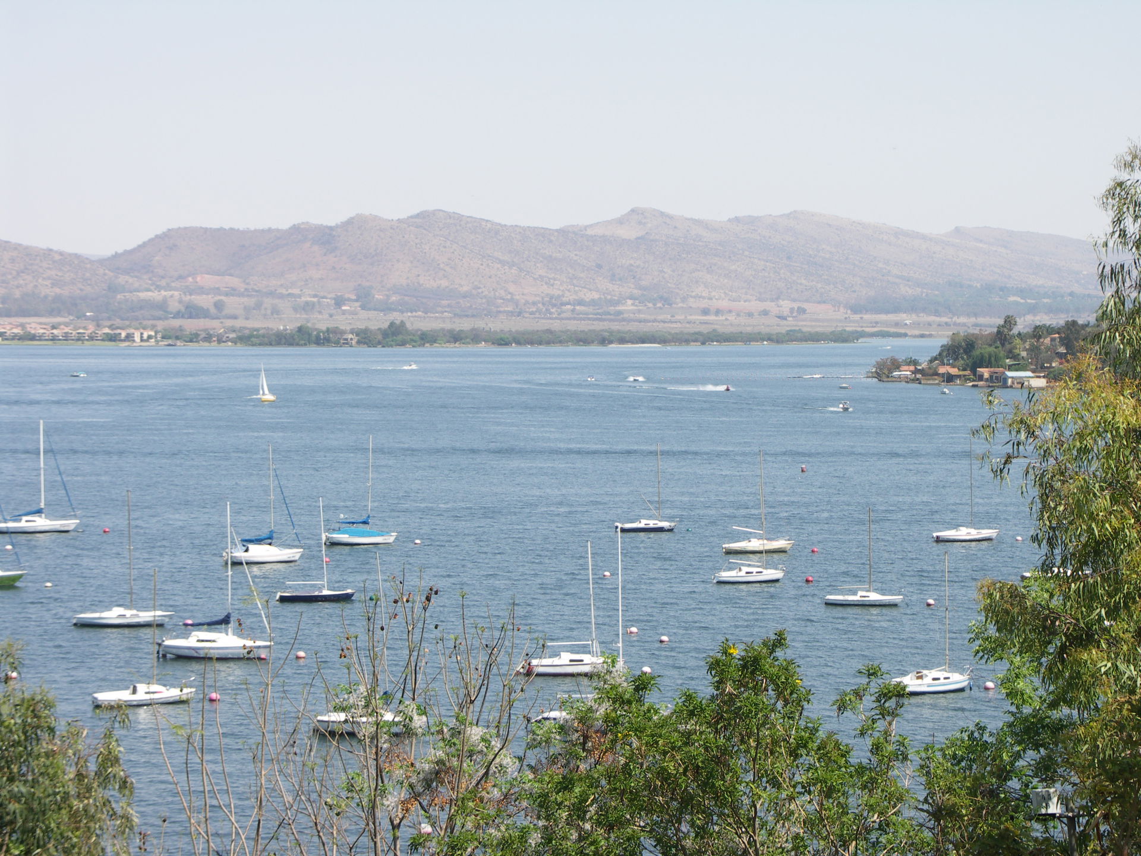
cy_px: 428
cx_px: 570
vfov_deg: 15.9
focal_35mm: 93
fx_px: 3065
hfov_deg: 21.1
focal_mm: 24.1
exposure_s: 1/320
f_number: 4.5
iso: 50
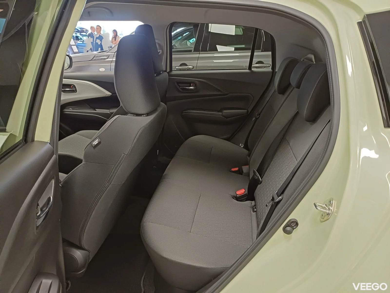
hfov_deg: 69.4
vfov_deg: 54.9
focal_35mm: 25
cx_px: 195
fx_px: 282
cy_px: 146
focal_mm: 4.65
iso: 800
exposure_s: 1/20
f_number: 1.8
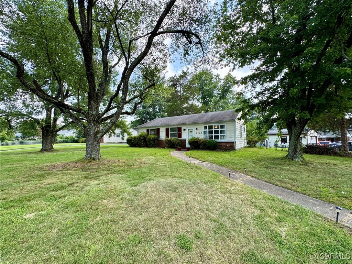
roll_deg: +0.0
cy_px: 132
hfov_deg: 102.1
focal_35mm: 14
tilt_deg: +1.9
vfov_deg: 85.7
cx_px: 176
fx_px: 142
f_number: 2.2
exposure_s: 1/267
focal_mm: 2.22
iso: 40
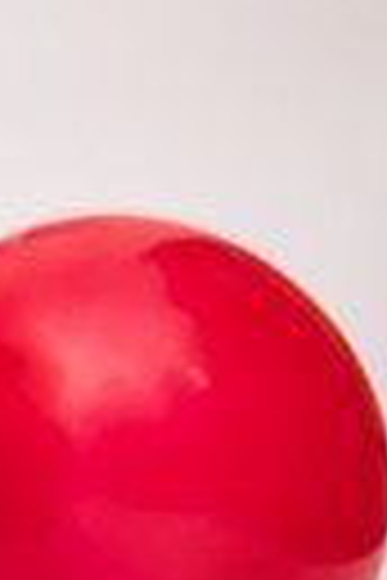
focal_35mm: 274
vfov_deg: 7.5
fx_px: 4418
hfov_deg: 4.8
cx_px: -823
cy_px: 128
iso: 100
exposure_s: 1/160
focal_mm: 58
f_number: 2.8
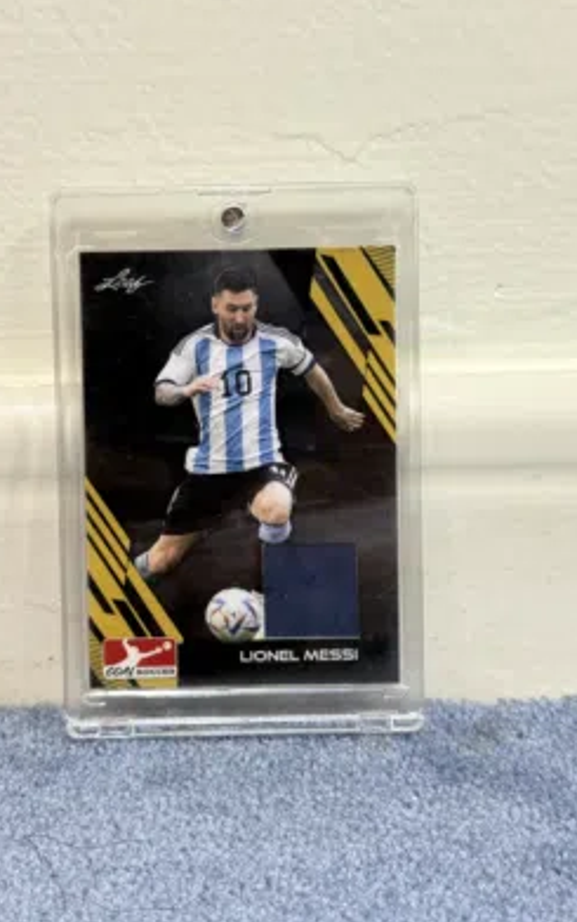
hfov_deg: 24.9
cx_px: 245
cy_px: 453
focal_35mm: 52
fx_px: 1306
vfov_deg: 38.8
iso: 400
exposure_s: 1/25
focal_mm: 6.76
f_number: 1.78
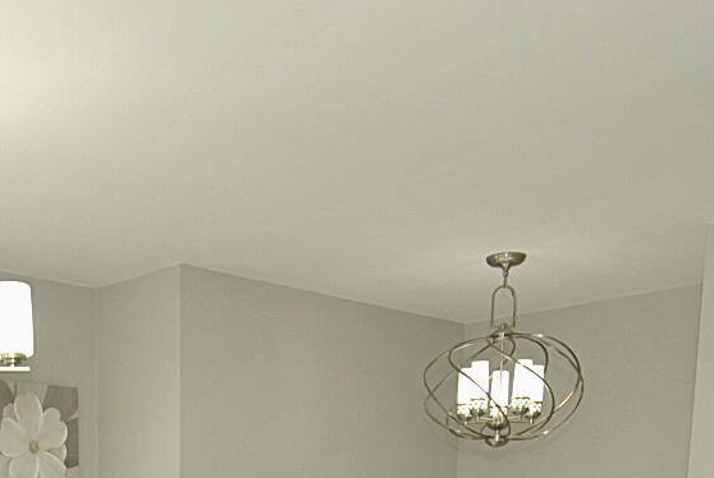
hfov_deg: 36.7
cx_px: 131
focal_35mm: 52
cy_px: 737
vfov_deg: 21.4
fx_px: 1033
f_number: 4.5
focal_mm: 10
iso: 100
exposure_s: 1/80
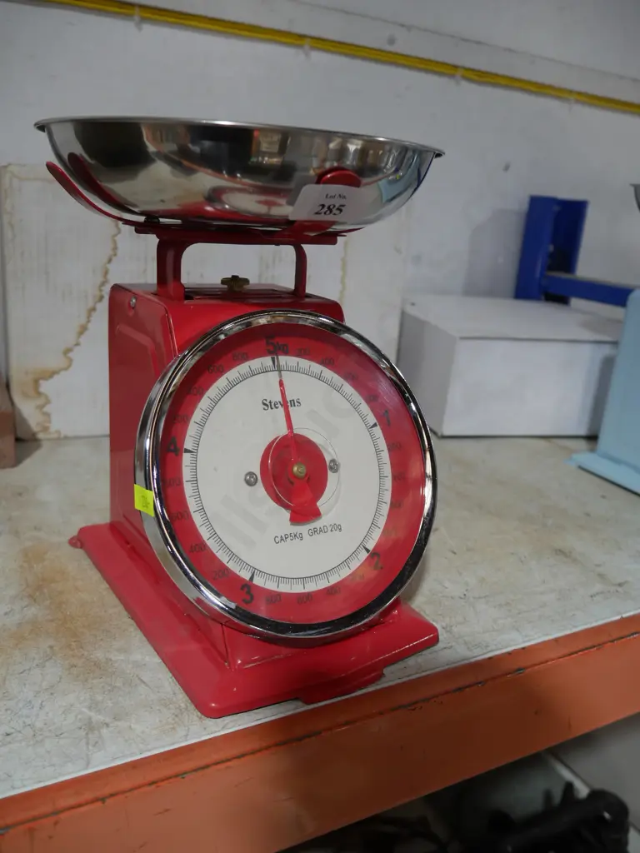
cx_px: 320
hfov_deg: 46.8
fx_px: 740
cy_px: 426
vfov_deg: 60.0
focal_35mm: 30
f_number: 3.6
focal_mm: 15
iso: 400
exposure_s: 1/60
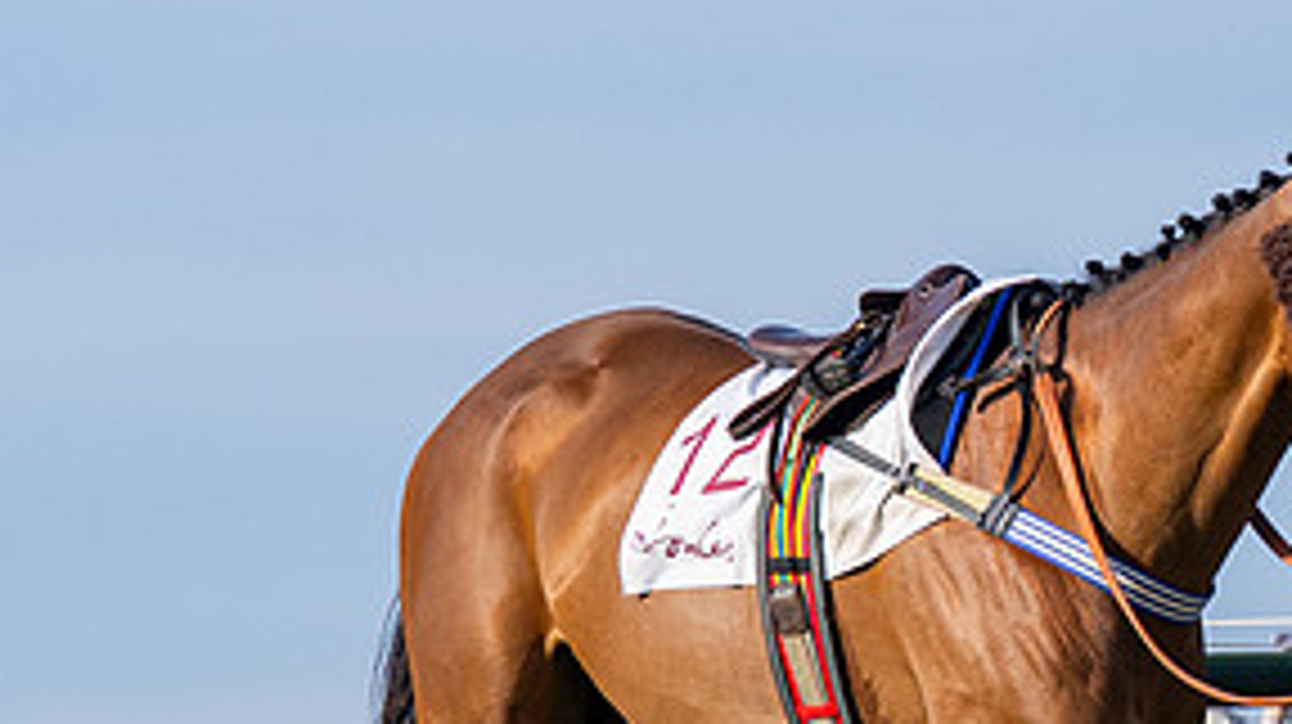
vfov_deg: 2.8
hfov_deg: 5.0
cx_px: 1369
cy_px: 393
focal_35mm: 433
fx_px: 14824
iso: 200
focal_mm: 79
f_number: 4.5
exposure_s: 1/2000
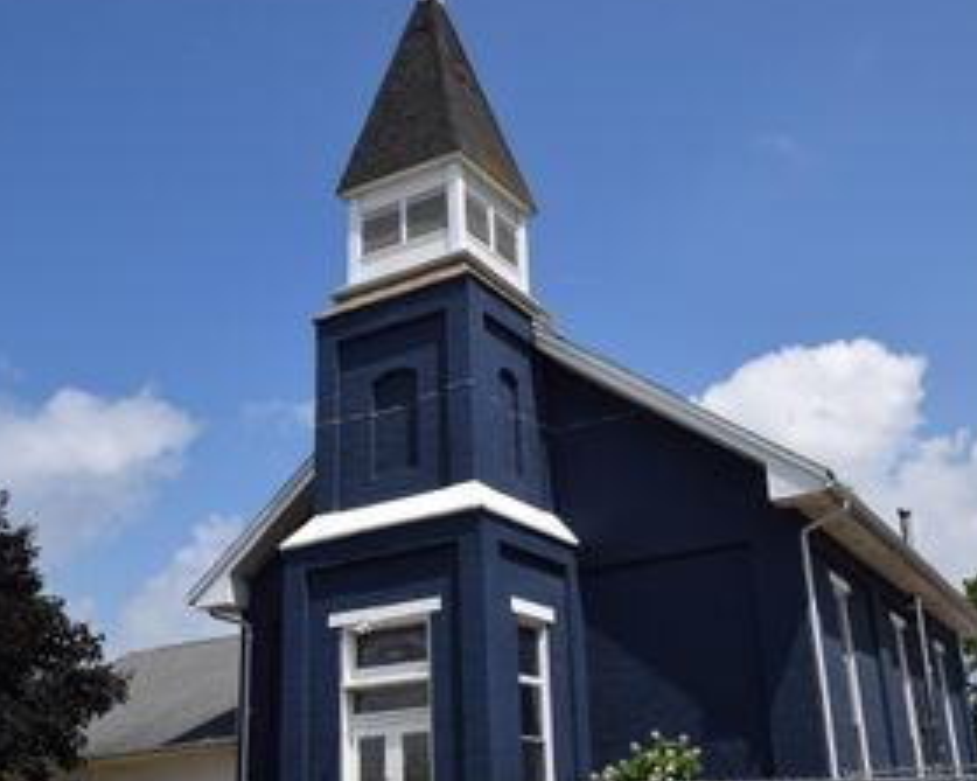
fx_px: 1094
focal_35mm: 38
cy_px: 448
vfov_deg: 39.2
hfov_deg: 48.0
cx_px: 553
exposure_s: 1/400
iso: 200
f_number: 10
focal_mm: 15
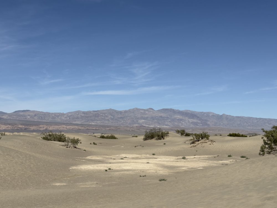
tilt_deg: +4.0
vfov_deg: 30.3
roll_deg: -1.2
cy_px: 104
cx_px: 138
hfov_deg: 39.7
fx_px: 384
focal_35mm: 48
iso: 64
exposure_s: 1/9804
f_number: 1.78
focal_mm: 6.86
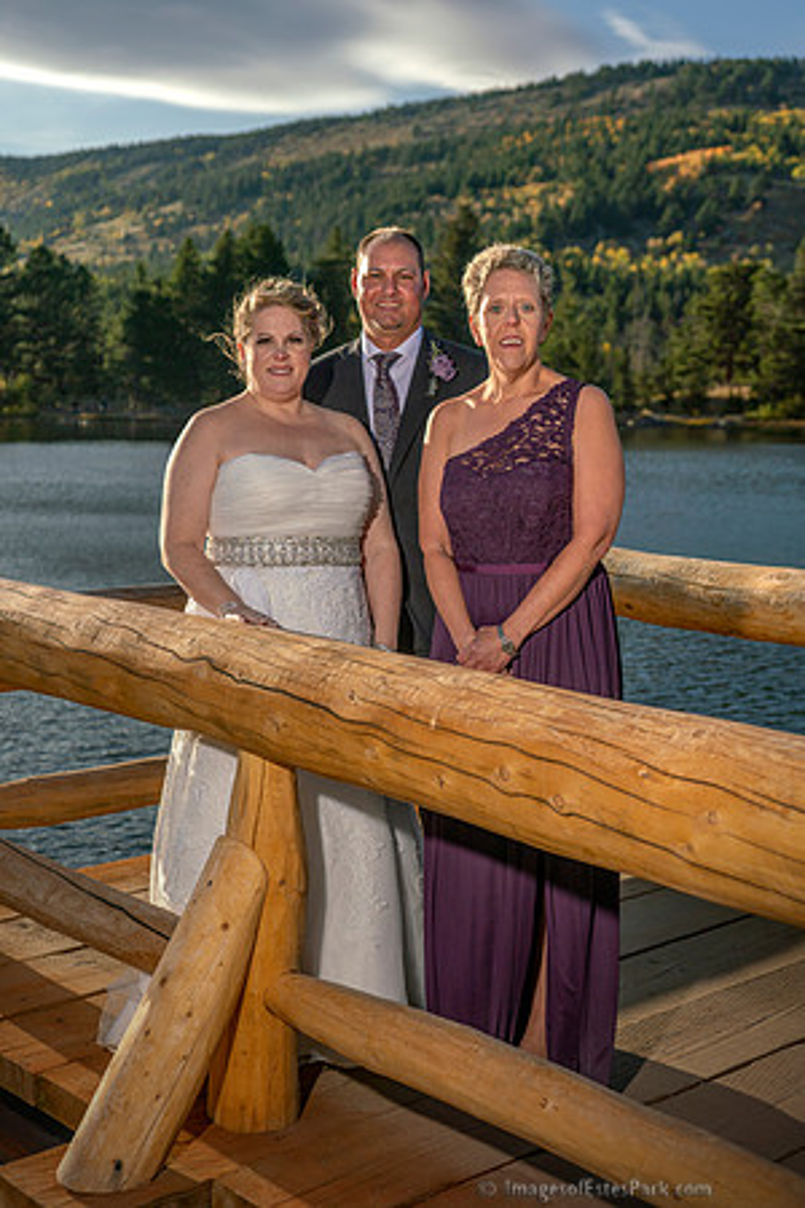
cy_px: 604
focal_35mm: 45
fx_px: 1509
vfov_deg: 43.6
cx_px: 402
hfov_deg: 29.9
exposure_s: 1/4000
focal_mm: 45
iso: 250
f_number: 3.5
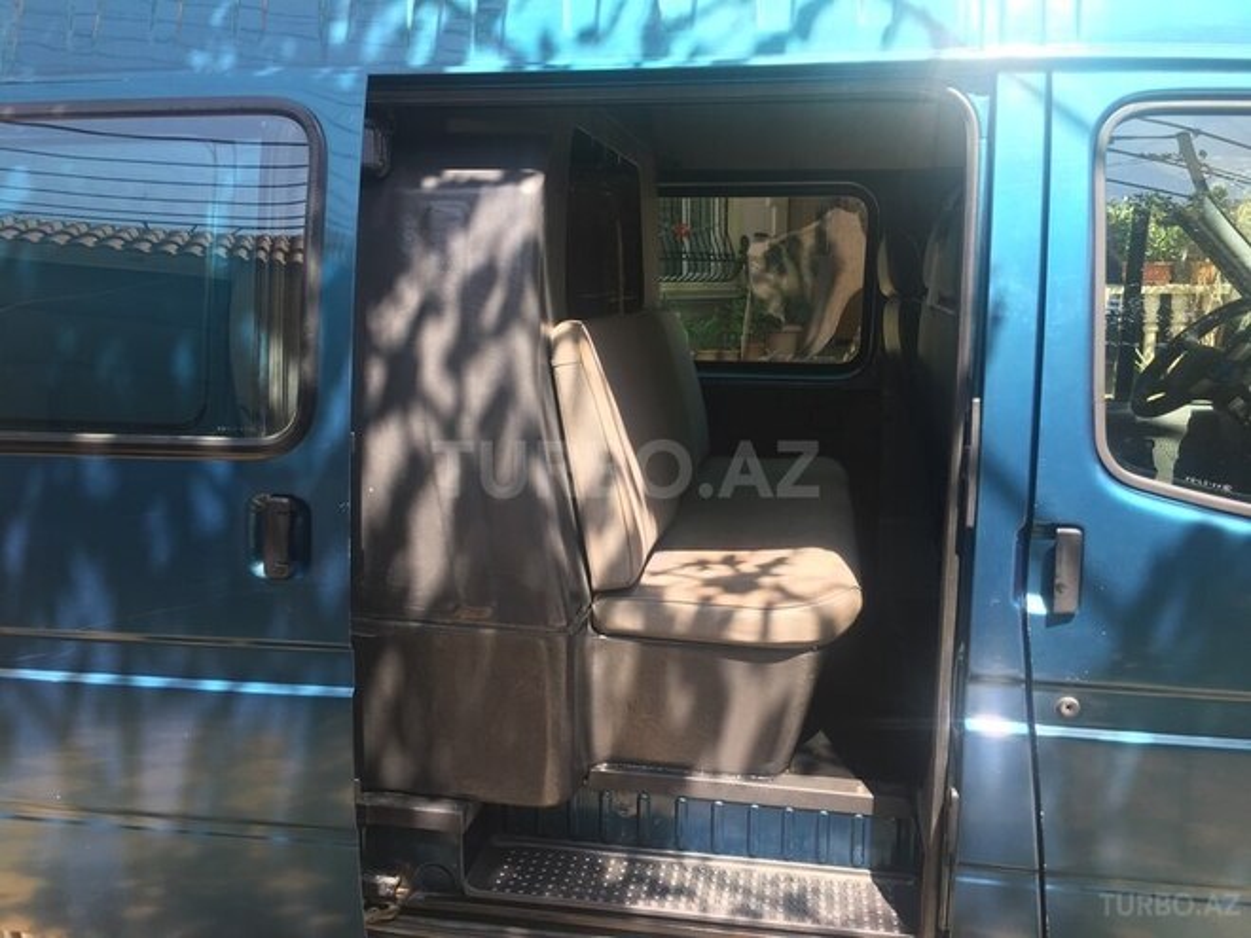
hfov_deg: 61.7
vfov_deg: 48.2
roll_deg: +0.8
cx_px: 626
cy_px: 469
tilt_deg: -10.0
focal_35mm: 29
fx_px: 1048
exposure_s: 1/187
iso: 25
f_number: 2.2
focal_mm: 4.15
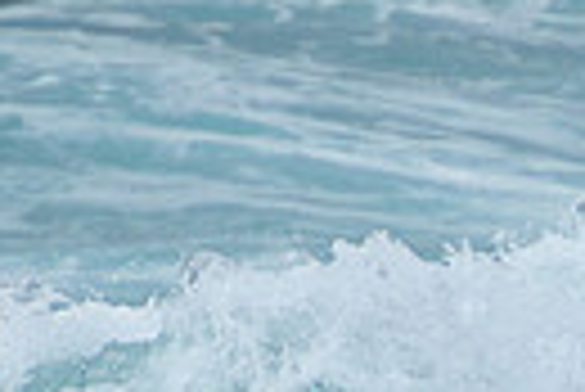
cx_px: 896
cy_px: 669
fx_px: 43533
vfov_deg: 0.5
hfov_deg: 0.8
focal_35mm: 2676
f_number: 5.6
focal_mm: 400
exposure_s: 1/2000
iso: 500
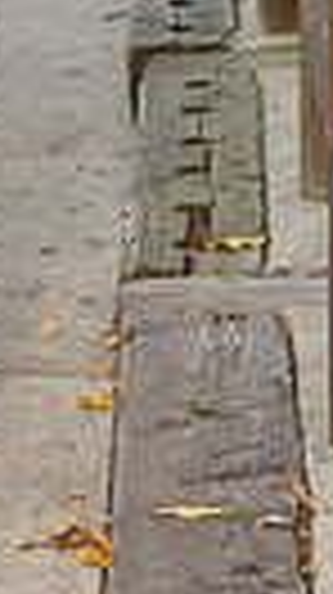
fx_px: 3572
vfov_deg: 9.3
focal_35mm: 227
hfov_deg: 5.1
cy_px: -173
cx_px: -646
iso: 200
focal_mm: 38
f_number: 3.2
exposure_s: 1/160
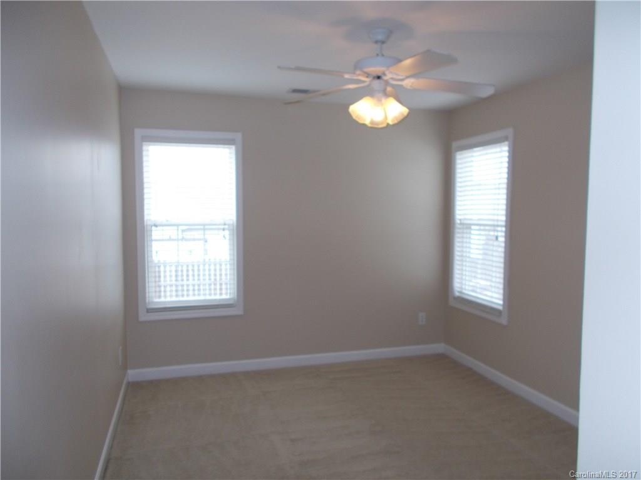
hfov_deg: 67.3
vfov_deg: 53.1
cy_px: 240
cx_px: 320
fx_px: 481
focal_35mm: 26
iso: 80
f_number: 3.2
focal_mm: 4.6
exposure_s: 1/30
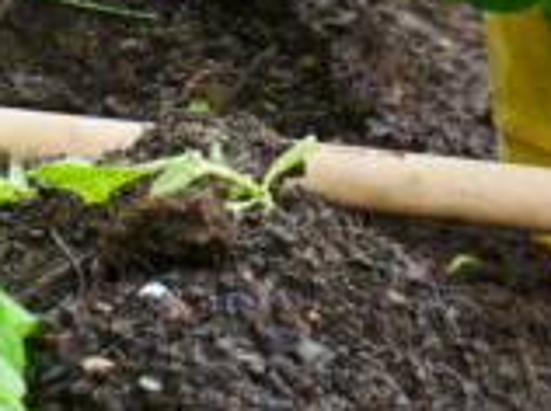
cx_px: 77
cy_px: -235
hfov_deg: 6.6
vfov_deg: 4.9
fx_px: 4736
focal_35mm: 298
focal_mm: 47
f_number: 8
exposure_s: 1/40
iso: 200
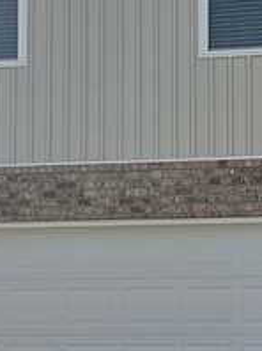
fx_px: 941
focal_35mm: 93
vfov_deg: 21.1
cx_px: 266
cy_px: 225
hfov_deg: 15.5
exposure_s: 1/845
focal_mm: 6.3
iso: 12
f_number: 1.7
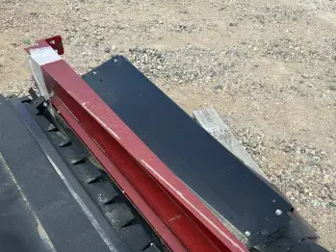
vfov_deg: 31.8
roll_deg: -3.3
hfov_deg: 42.9
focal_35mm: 44
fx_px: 427
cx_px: 169
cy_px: 209
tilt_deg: -36.7
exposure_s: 1/2110
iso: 80
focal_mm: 6.86
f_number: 1.78
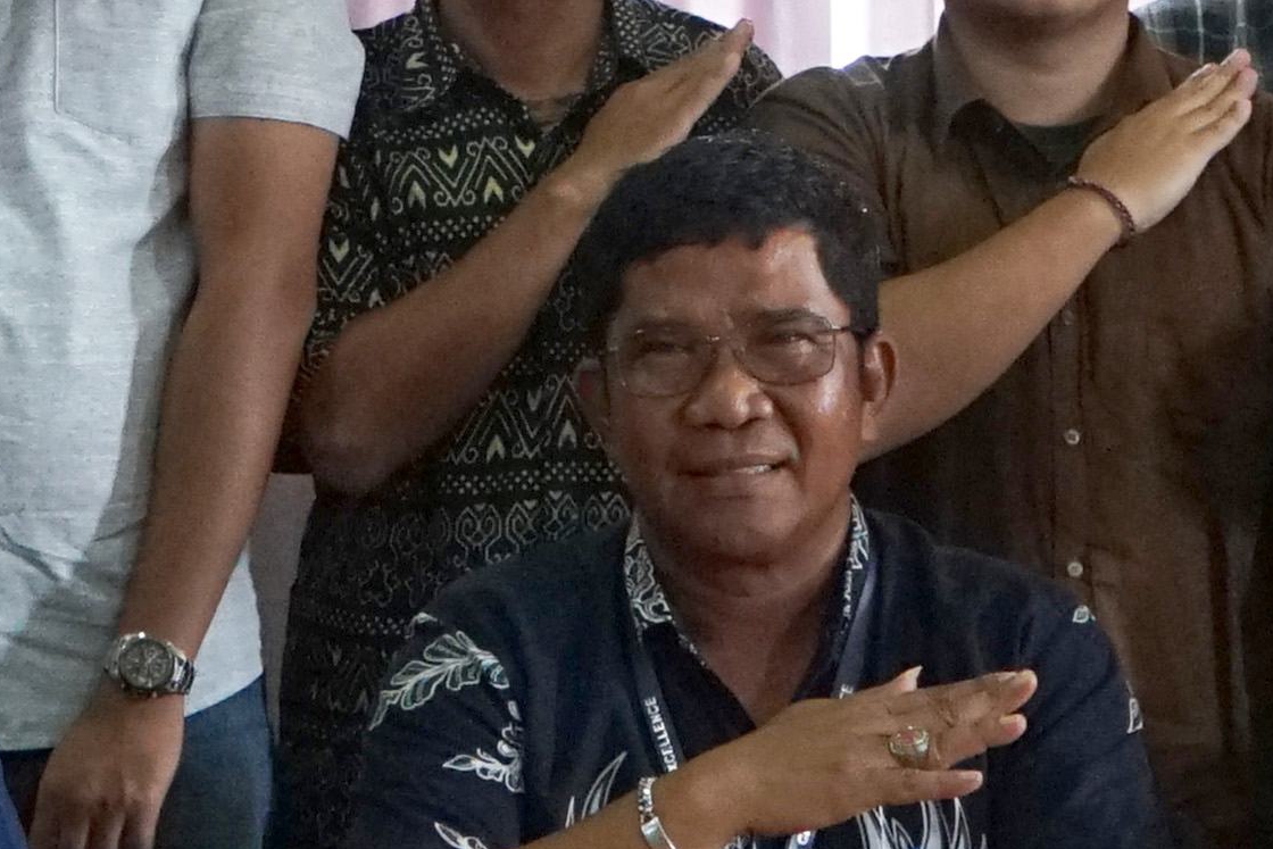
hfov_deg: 12.4
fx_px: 5870
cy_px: -474
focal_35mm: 166
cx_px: 365
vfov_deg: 8.1
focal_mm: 31
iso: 2500
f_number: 4
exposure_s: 1/160
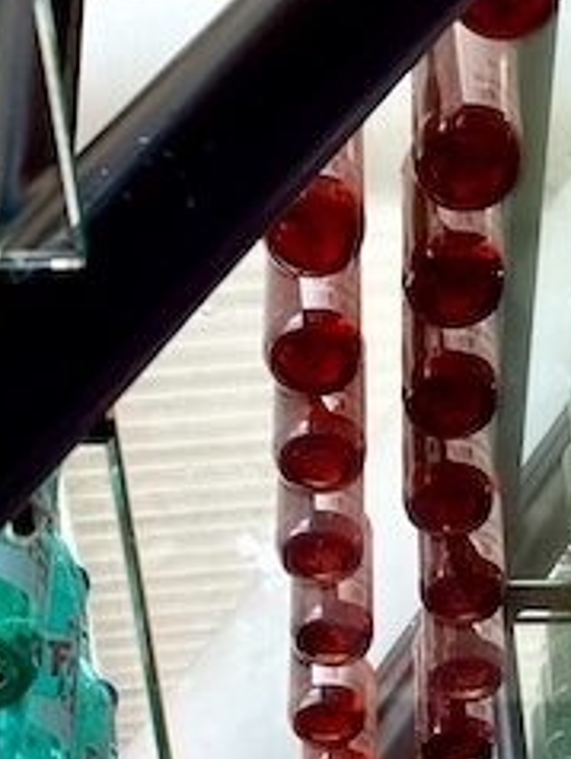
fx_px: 1844
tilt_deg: +34.0
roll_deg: +0.3
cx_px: 402
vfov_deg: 22.1
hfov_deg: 17.5
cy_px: 820
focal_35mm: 84
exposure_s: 1/123
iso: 32
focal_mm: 5.1
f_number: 1.6
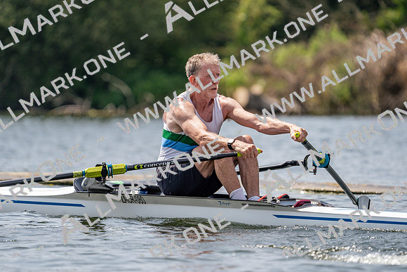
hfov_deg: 4.8
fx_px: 4896
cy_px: 136
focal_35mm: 433
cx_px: 204
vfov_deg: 3.2
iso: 250
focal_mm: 433
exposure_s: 1/1600
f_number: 6.3
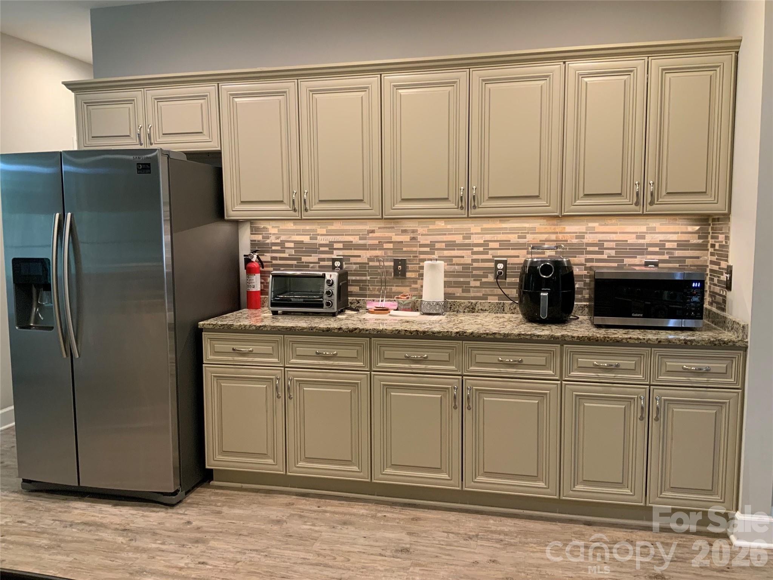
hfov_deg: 61.7
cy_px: 290
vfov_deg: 48.2
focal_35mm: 29
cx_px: 386
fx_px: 648
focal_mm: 3
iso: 160
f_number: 1.8
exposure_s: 1/60
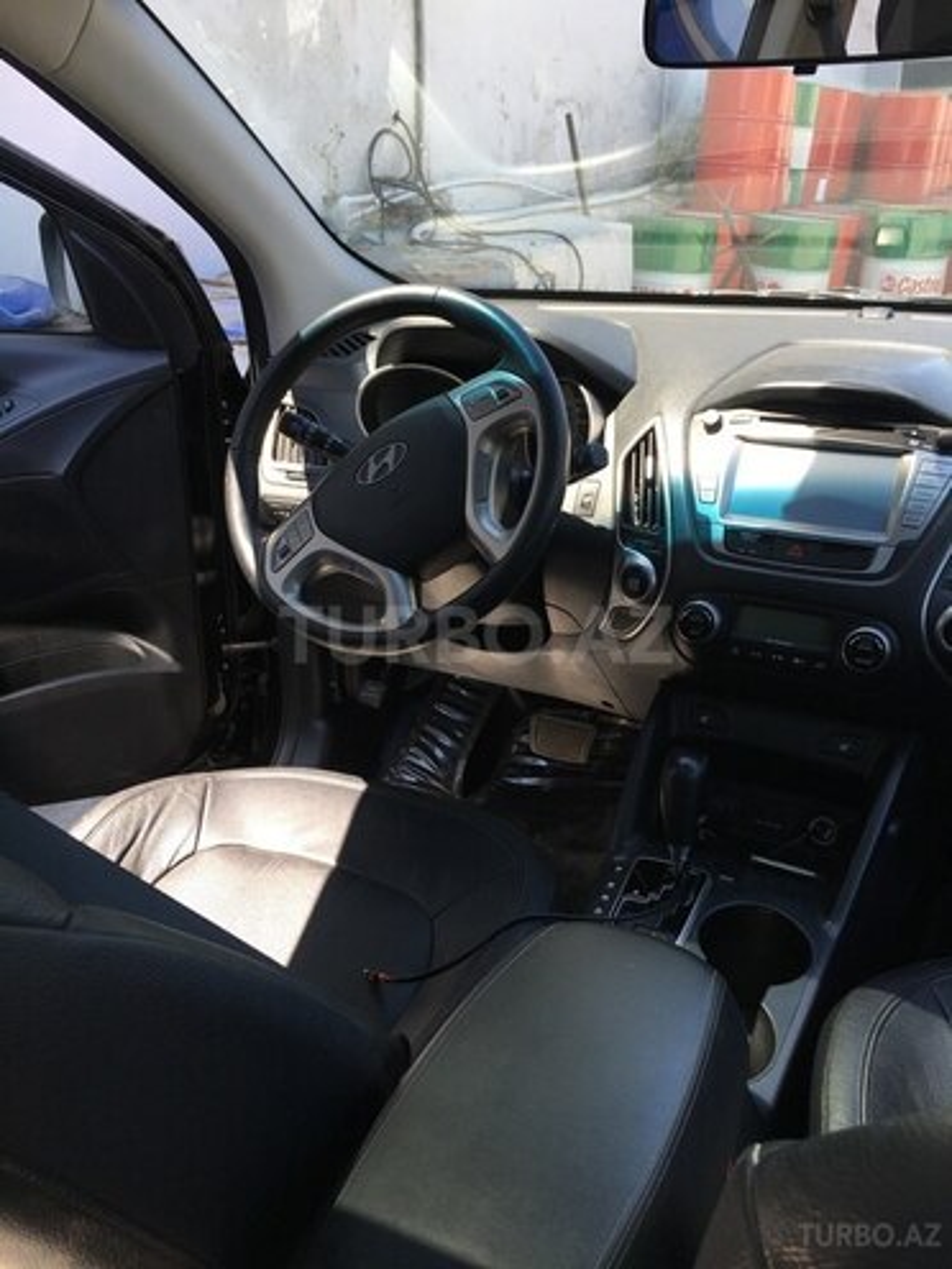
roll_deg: +1.4
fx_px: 1063
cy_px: 634
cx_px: 476
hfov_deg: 48.2
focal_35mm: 29
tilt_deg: -25.1
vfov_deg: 61.7
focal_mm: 4.15
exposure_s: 1/145
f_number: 2.2
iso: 25
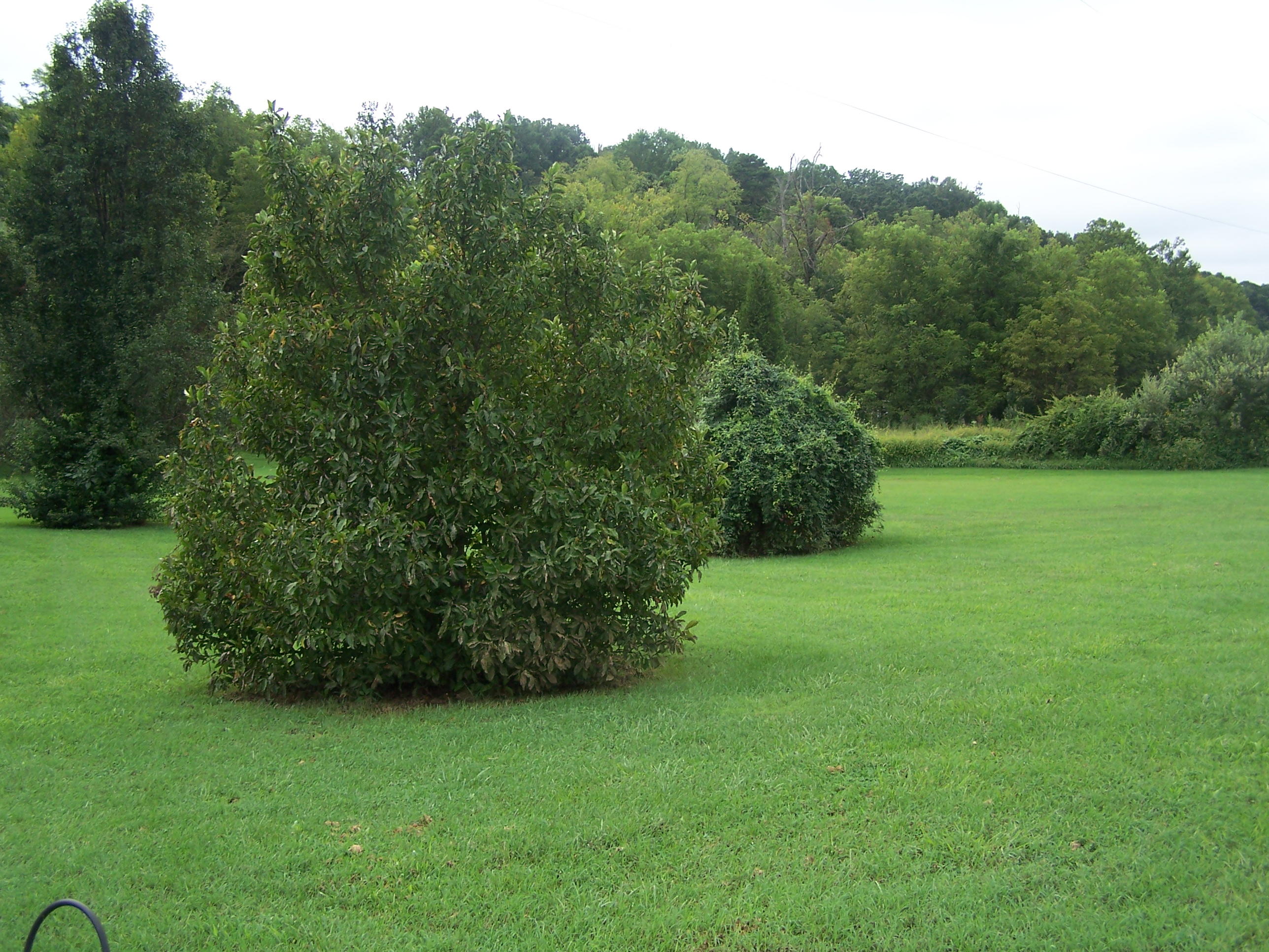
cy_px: 476
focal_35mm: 38
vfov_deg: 37.7
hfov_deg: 49.0
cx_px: 634
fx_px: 1393
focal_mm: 6.3
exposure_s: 1/500
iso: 80
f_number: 2.8
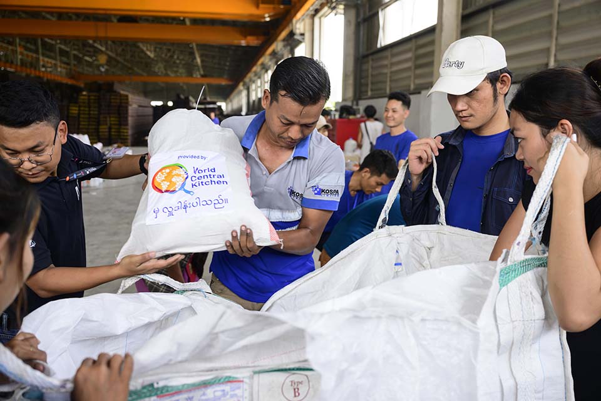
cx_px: 300
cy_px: 200
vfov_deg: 37.9
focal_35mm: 35
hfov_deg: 54.4
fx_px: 584
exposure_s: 1/250
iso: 900
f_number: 4
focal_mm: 35
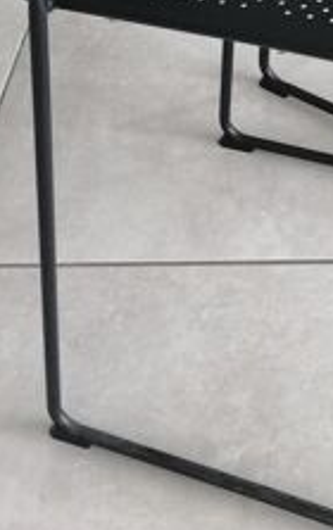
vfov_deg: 22.0
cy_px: -200
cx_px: 395
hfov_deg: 15.4
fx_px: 1187
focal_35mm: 82
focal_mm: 3.95
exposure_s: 1/50
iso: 125
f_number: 1.8
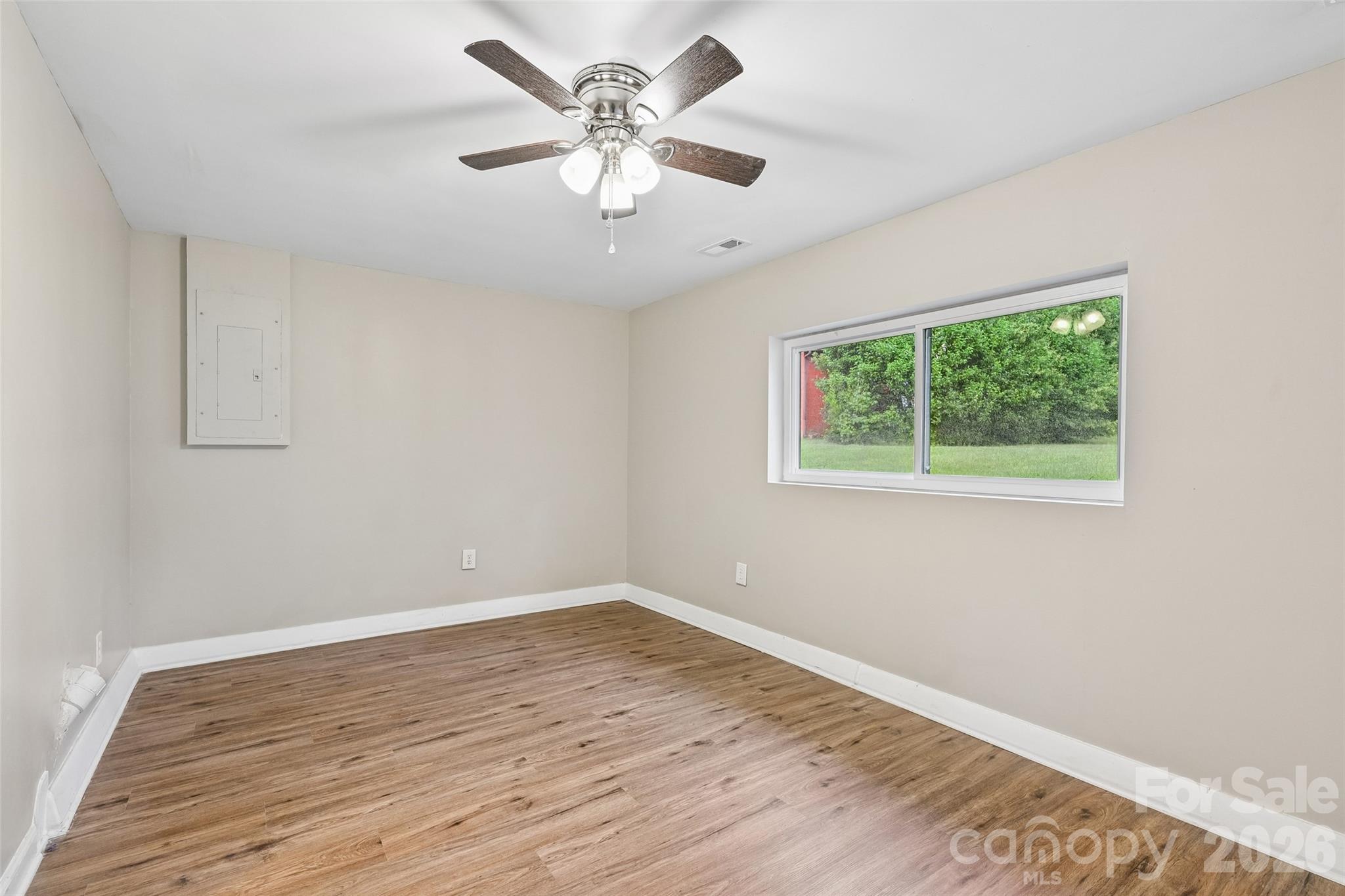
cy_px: 448
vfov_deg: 73.7
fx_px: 598
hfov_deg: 96.7
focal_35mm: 16
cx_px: 672
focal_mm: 16
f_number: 8
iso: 400
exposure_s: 1/8
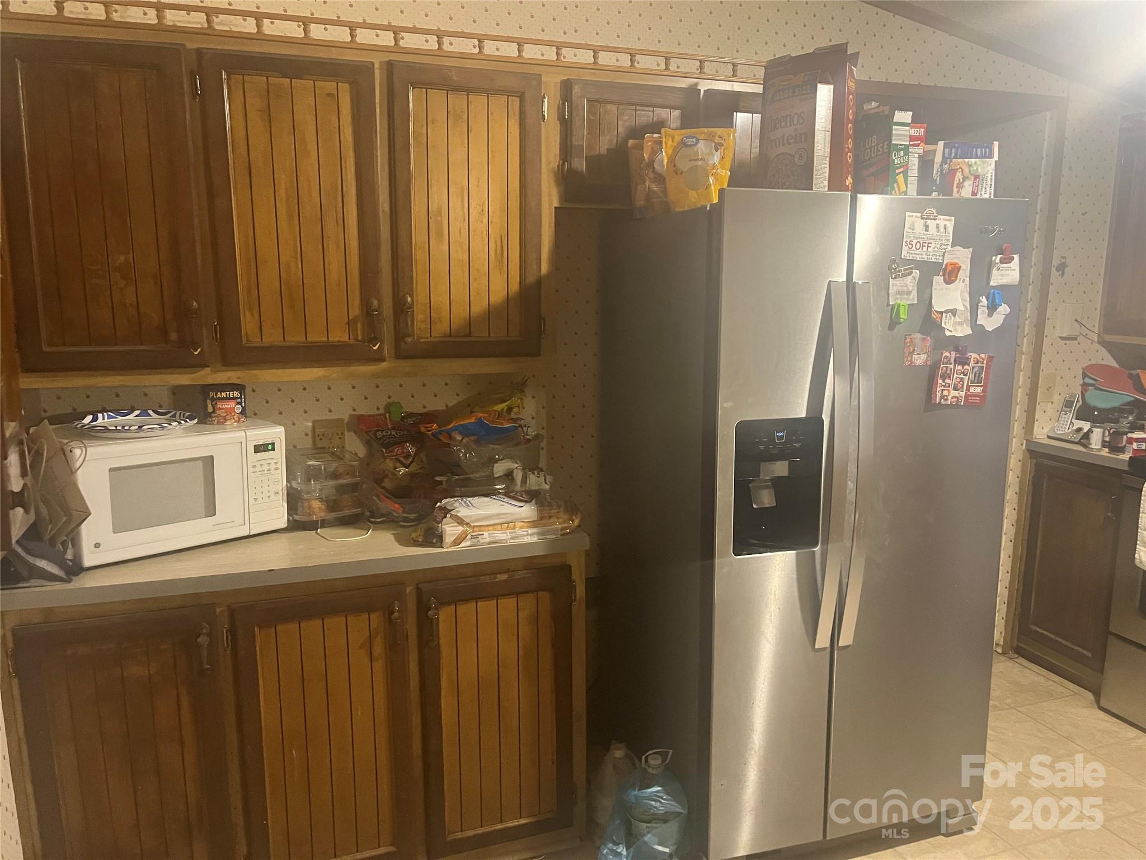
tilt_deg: -9.9
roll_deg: -0.3
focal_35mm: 26
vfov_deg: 53.1
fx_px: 861
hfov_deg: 67.3
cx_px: 573
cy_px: 430
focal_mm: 5.1
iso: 500
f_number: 1.6
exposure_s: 1/40
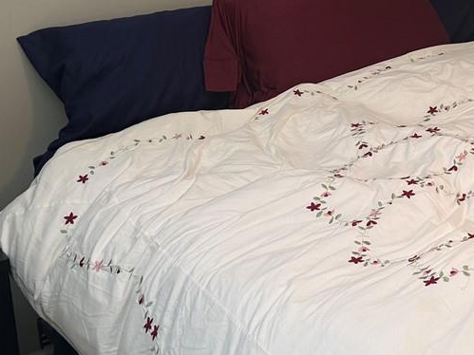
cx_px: 377
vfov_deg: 18.7
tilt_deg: -10.6
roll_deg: +3.1
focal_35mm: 77
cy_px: 9
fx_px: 1054
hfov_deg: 24.9
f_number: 1.78
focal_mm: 6.76
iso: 125
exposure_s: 1/60
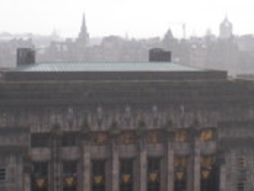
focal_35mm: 98
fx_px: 720
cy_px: 92
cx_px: 139
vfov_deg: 15.1
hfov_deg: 20.0
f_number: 3.1
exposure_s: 1/40.5
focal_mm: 6.3
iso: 64
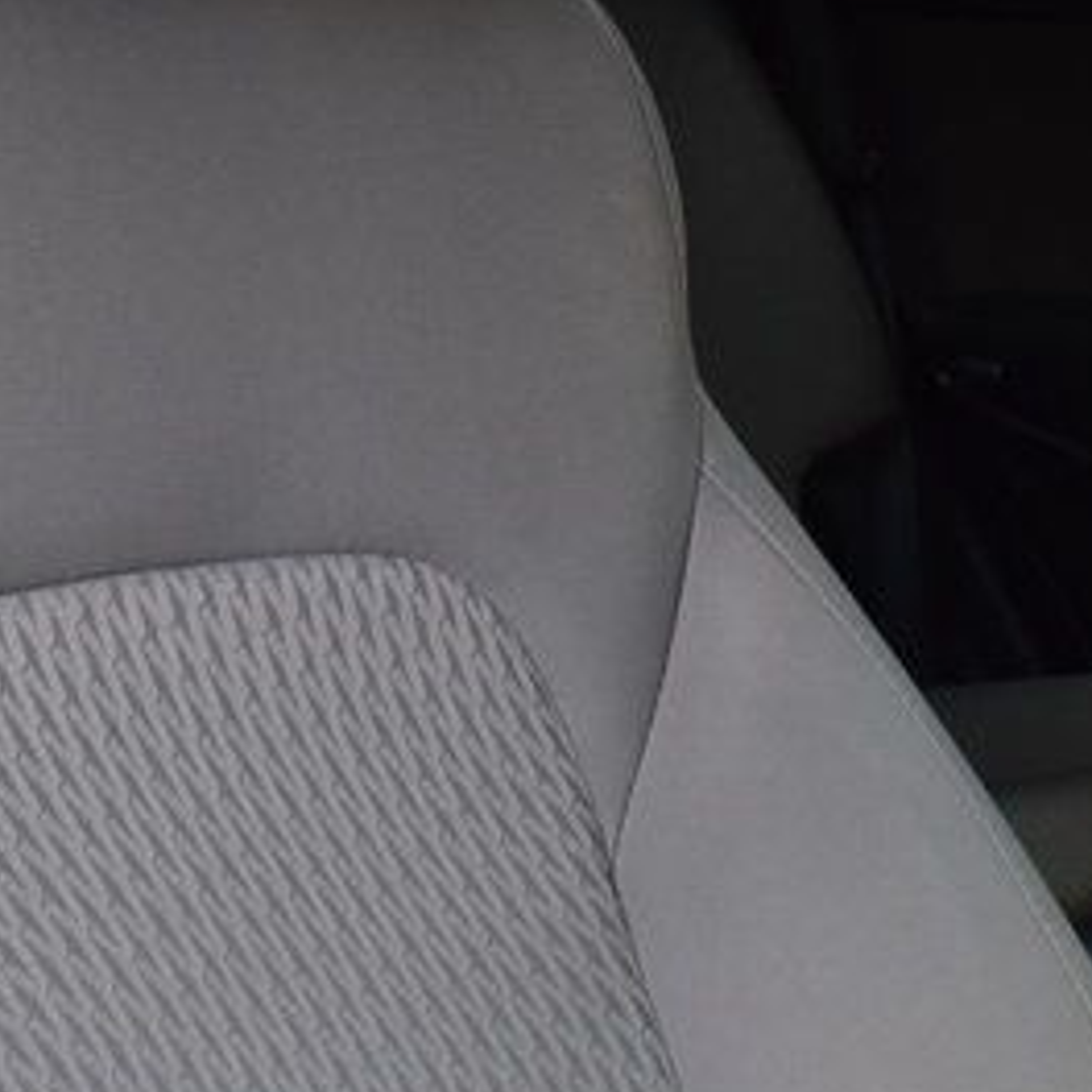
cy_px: 310
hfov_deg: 19.1
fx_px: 3176
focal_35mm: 89
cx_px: 1022
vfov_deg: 19.4
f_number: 8
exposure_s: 1/80
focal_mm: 18
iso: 400
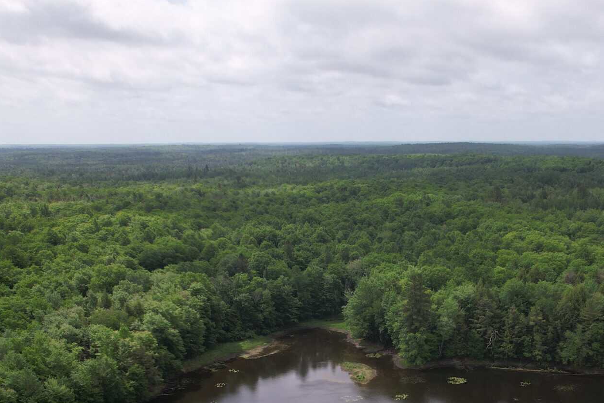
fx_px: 755
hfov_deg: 42.3
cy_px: 395
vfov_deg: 28.2
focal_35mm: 45
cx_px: 453
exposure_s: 1/60
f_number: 2.8
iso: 100
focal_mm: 8.38
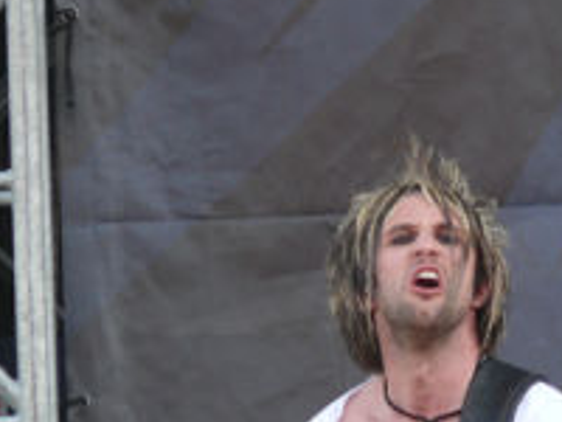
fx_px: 12680
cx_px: 503
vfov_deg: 1.9
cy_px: 318
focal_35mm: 781
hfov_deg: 2.5
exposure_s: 1/160
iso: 100
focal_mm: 76.8
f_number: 4
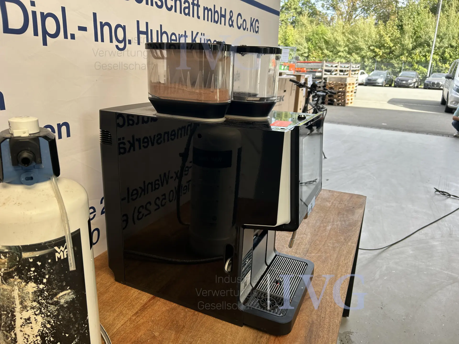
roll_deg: -1.7
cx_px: 230
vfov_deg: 53.1
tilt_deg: -15.2
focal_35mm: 26
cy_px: 172
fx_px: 345
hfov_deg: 67.3
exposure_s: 1/350
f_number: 1.5
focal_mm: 5.7
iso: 50
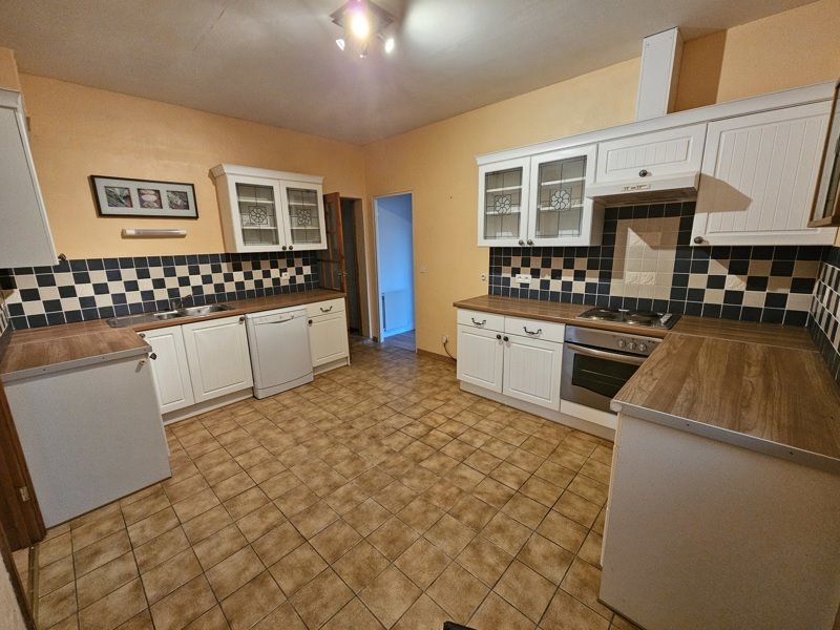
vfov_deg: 89.9
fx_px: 315
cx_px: 420
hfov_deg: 106.2
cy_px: 315
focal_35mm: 13
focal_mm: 2.2
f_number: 2.2
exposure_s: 1/33.3
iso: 500
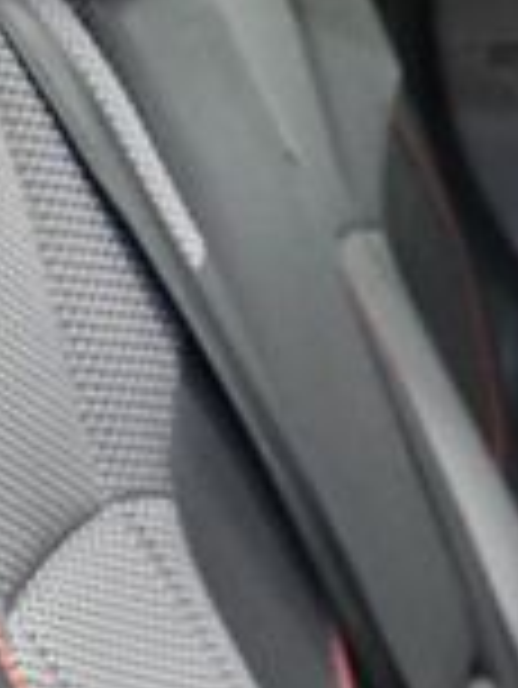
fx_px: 2889
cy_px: 697
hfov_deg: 9.7
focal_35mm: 145
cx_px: 964
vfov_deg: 13.4
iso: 3600
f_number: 3.5
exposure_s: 1/60
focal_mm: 18
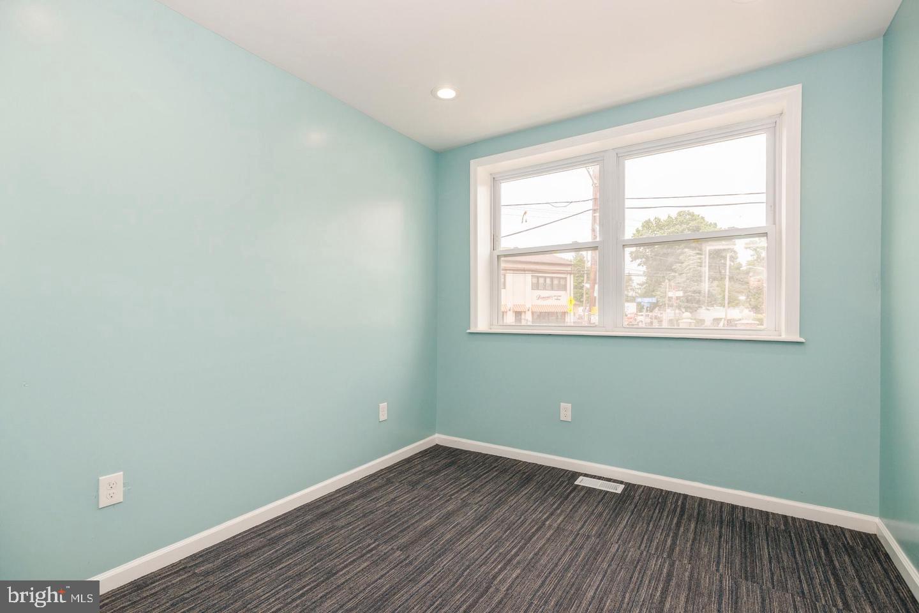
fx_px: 408
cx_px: 460
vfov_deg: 73.7
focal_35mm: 16
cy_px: 306
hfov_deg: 96.7
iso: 200
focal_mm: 16
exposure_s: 1/30
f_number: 9
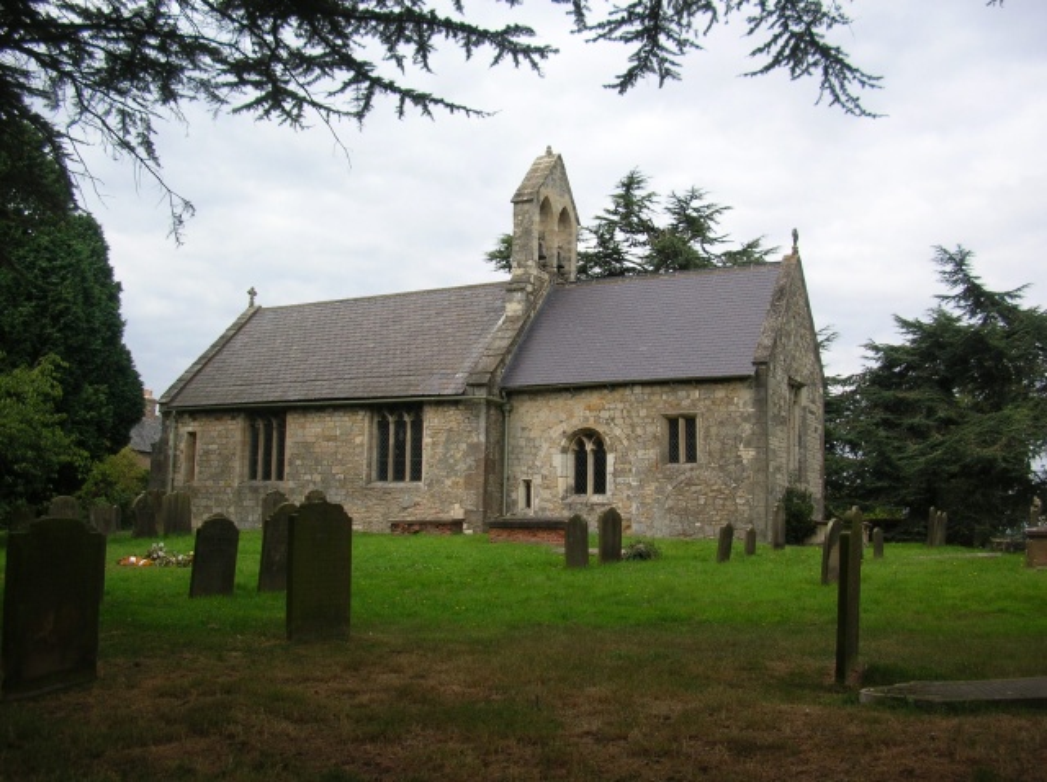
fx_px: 1057
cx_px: 524
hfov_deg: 52.7
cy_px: 391
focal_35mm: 35
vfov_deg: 40.6
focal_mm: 5.8
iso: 50
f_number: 2.8
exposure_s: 1/456
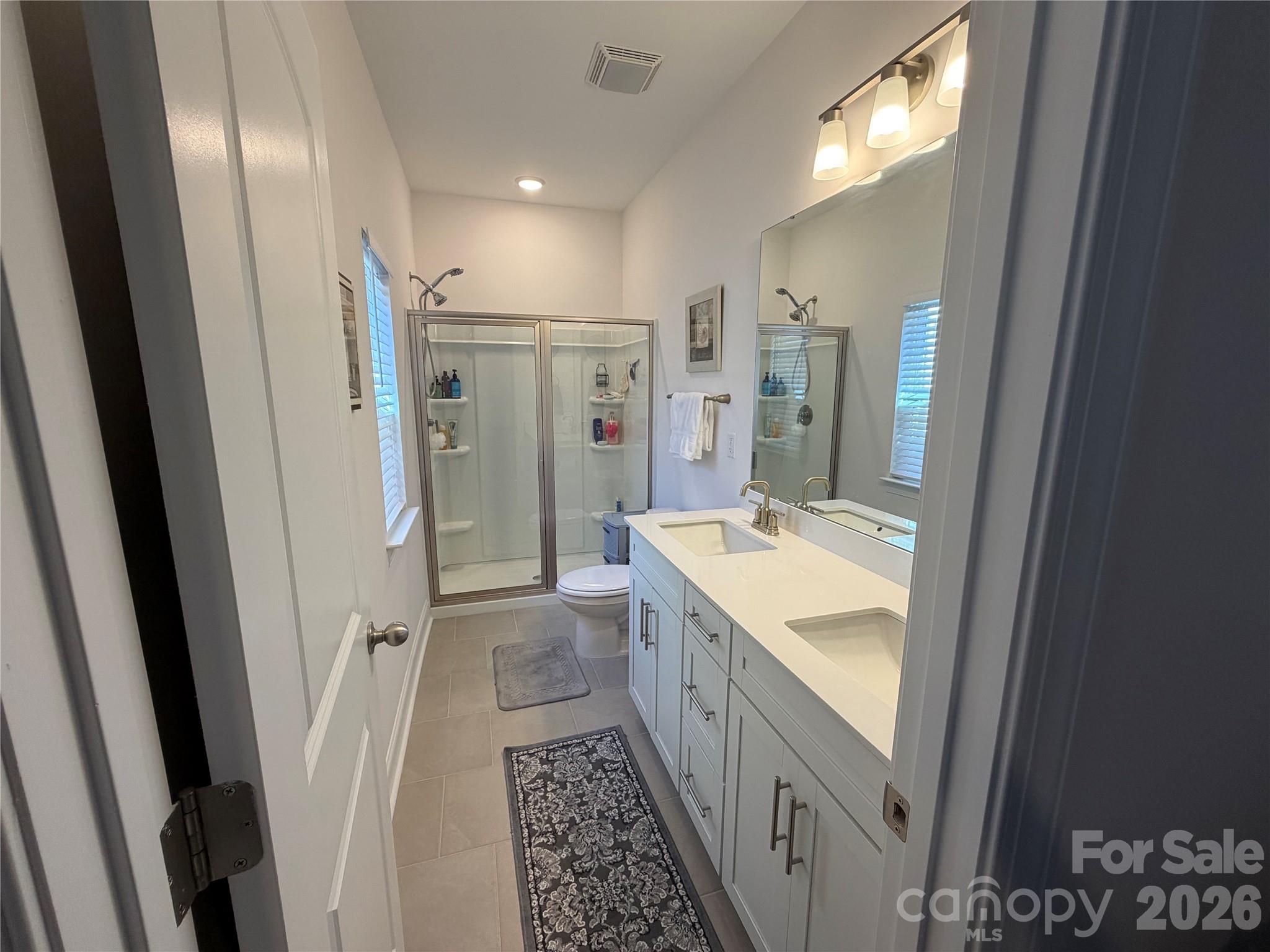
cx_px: 635
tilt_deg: -9.6
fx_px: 514
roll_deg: -0.1
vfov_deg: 85.7
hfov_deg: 102.1
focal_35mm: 14
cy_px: 476
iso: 160
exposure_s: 1/120
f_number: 2.2
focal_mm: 2.22
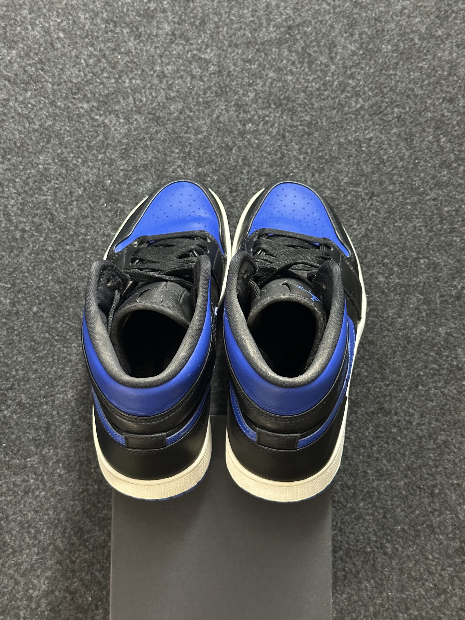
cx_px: 232
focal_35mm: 48
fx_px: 860
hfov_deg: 30.3
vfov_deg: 39.7
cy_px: 310
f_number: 1.78
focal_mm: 6.86
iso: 640
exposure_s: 1/25
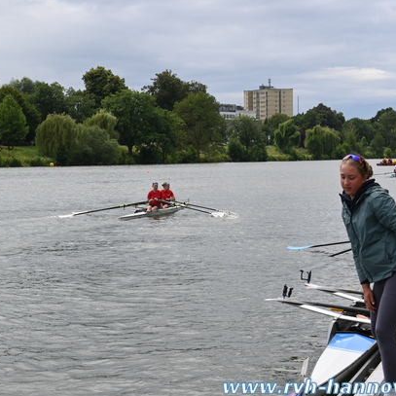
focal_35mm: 97
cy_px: 199
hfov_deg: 17.9
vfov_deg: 17.9
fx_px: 1255
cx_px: 162
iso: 100
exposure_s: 1/400
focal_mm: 50
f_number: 7.1
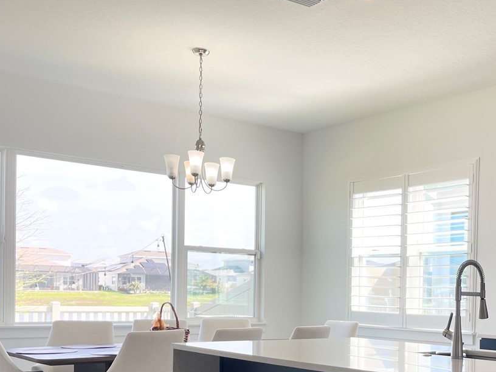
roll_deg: -1.7
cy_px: 303
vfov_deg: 29.0
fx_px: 702
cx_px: 433
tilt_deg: -2.2
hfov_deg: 36.8
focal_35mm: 49
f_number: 1.6
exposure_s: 1/270
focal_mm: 5.1
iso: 32
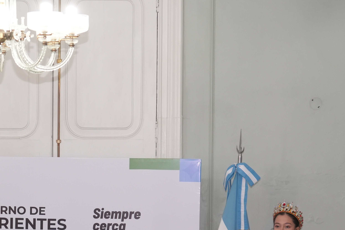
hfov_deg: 12.6
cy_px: 244
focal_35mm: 162
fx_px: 1552
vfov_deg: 8.4
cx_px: 20
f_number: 4
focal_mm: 70
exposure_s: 1/160
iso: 2000
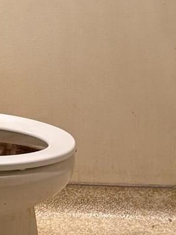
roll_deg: +0.8
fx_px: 1011
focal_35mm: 149
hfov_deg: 9.8
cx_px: -33
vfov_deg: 13.1
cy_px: 18
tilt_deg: -15.0
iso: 200
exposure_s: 1/120
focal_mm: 6.76
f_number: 1.78
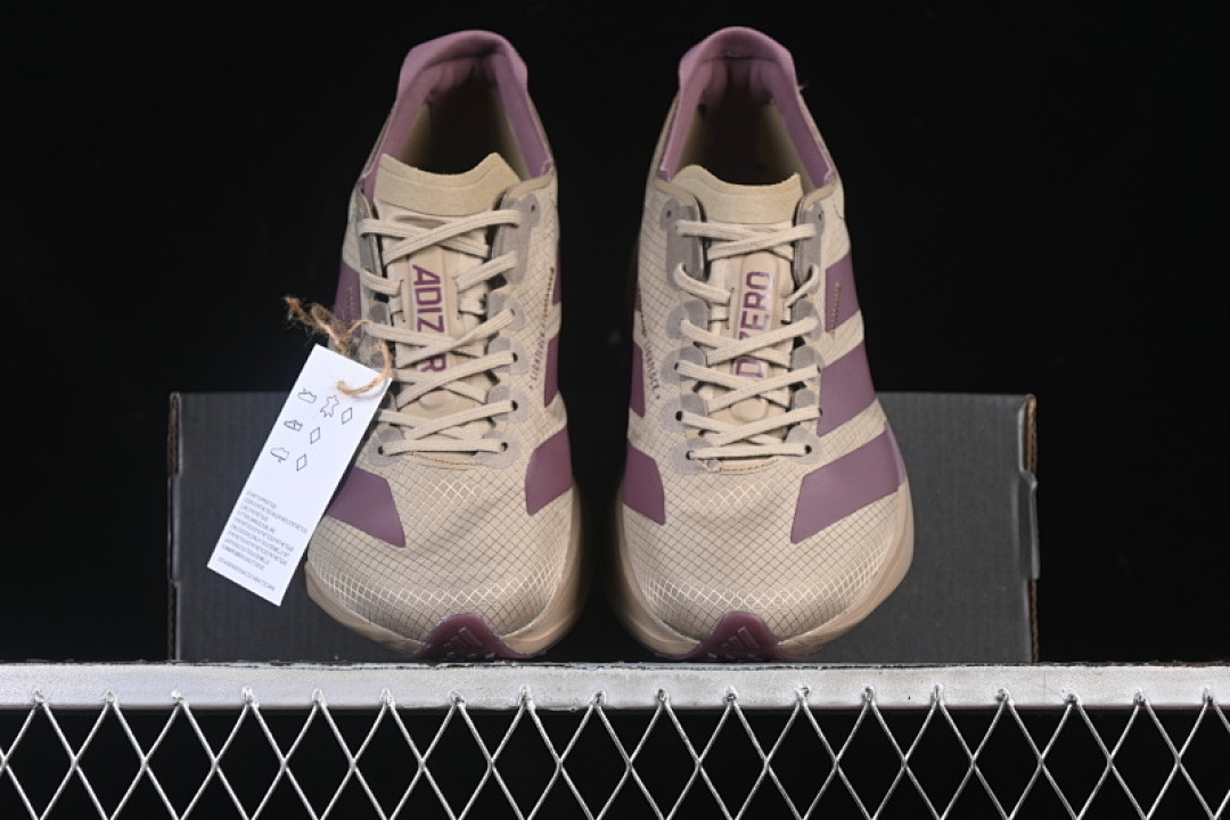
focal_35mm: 75
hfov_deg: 27.0
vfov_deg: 18.2
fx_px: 2562
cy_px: 410
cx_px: 615
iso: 160
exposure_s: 1/60
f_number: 6.3
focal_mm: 50
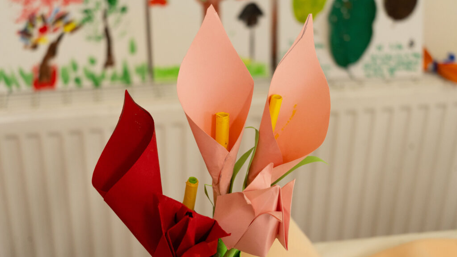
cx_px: 228
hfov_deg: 33.3
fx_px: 763
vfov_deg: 19.1
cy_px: 146
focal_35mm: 63
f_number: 5.6
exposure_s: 1/80
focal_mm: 60
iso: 1600
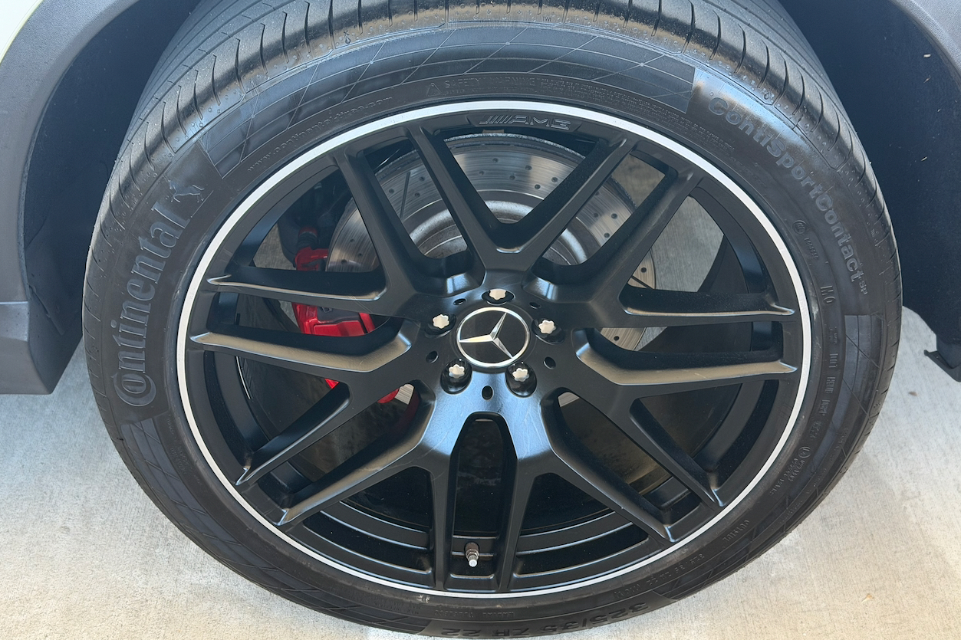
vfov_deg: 26.5
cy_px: 307
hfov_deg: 38.9
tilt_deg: -39.4
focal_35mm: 51
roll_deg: -2.8
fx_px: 1361
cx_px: 479
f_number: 1.78
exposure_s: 1/60
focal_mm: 6.76
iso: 160
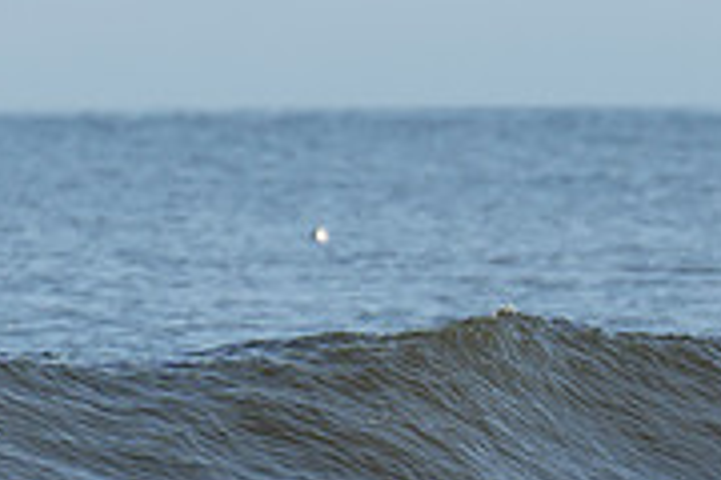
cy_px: 351
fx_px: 30340
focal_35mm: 1515
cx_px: -258
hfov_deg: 1.4
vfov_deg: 0.9
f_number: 4
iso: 160
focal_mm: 200
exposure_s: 1/1000
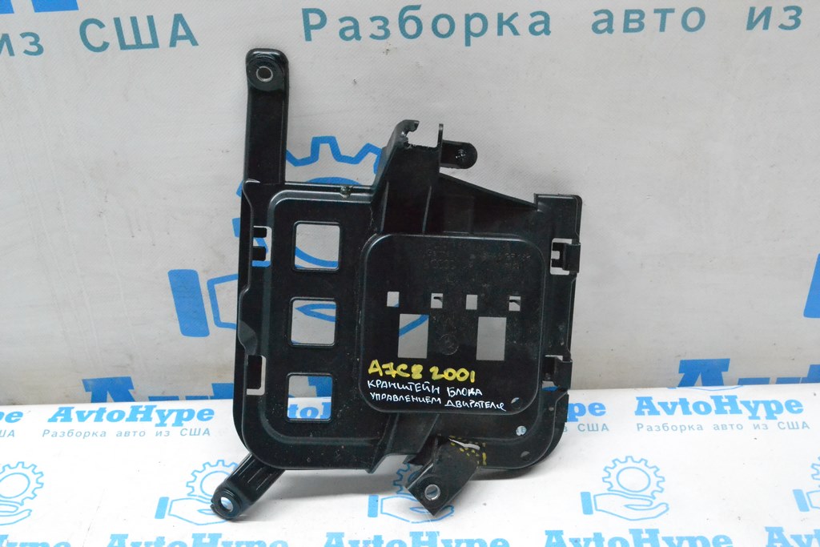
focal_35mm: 48
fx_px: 1093
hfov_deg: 41.1
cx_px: 410
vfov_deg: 28.1
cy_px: 274
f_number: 10
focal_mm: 32
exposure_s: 1/125
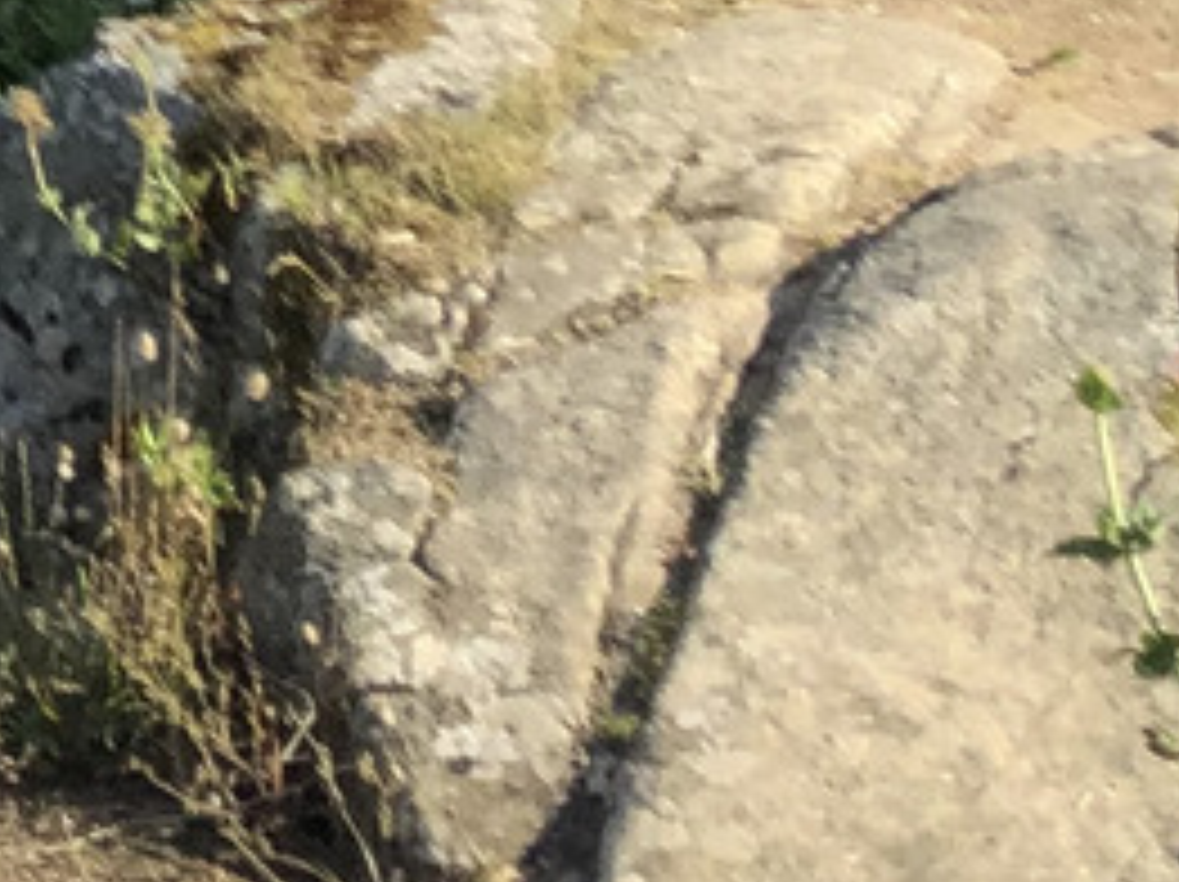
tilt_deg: -1.8
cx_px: -1238
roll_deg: +0.9
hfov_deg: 10.5
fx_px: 5819
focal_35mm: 171
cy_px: -1364
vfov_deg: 7.9
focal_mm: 4
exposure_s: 1/2183
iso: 20
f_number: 1.8
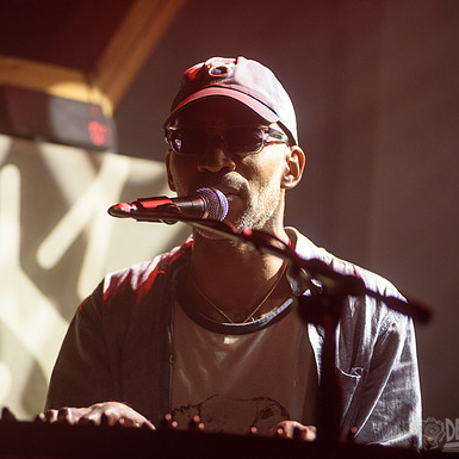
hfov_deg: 10.1
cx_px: 209
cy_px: 230
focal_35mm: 173
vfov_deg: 10.1
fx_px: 2595
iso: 3200
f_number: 3.2
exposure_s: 1/640
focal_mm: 135
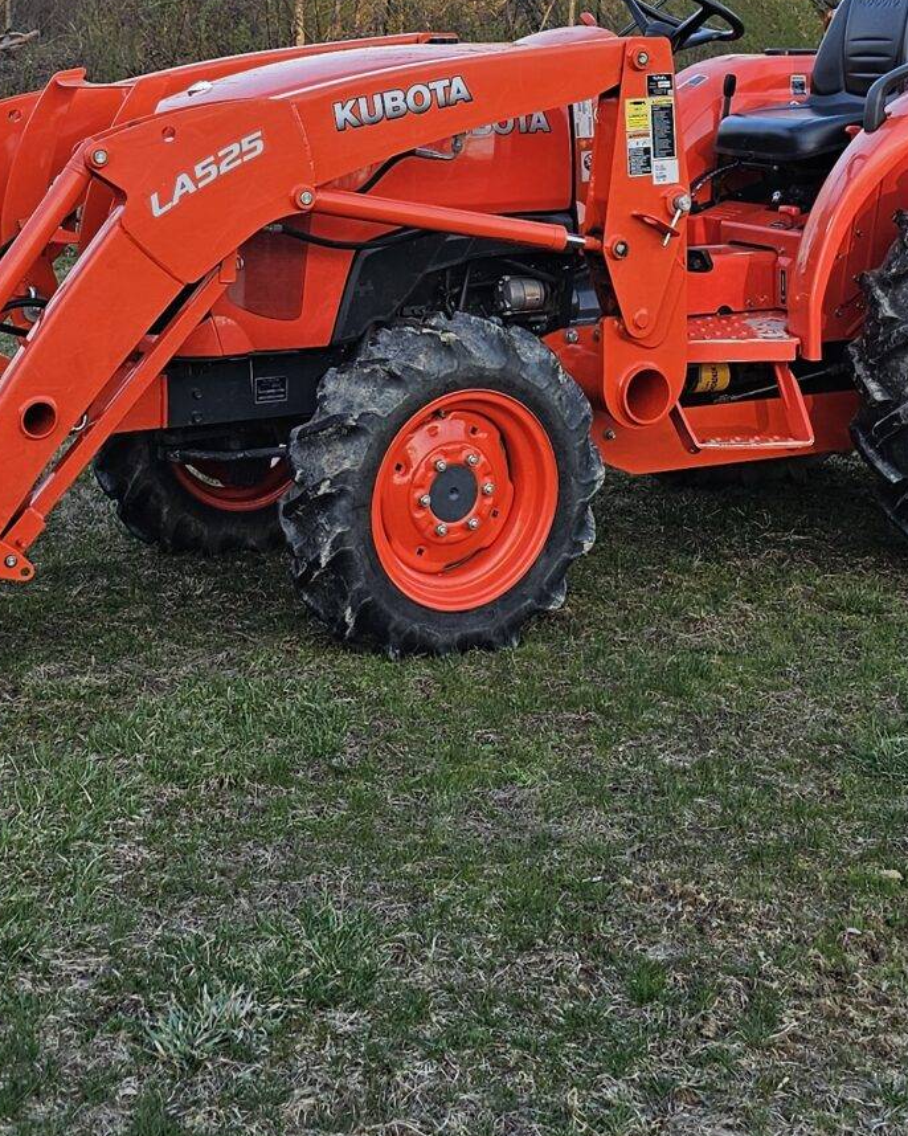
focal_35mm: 67
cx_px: 511
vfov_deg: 26.6
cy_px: -36
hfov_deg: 22.8
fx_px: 2251
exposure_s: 1/120
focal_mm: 6.3
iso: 16
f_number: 1.7
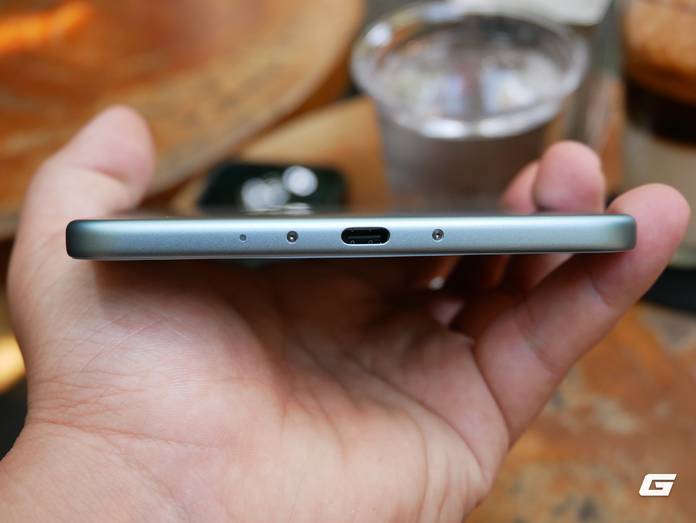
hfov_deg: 41.2
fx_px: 925
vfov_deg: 31.5
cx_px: 348
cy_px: 262
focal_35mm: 46
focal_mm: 23
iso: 500
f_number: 4.7
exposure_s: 1/60
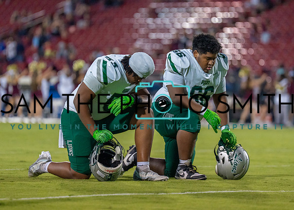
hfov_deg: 6.8
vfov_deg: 4.8
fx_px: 2486
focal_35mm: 298
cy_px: 93
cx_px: 162
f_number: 2.8
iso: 2000
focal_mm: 200
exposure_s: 1/2000
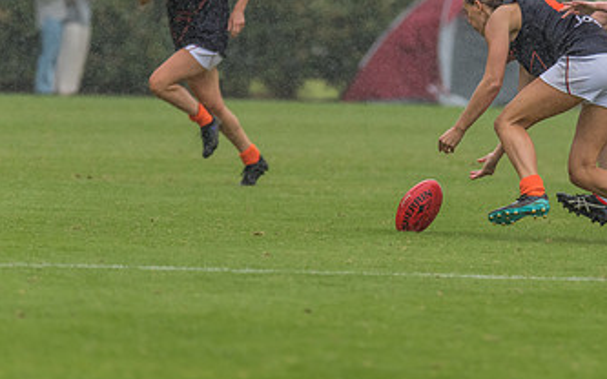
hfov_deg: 3.0
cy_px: 76
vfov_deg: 1.9
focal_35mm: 696
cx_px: 421
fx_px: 11512
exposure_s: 1/1600
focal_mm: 360
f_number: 6
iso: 1000
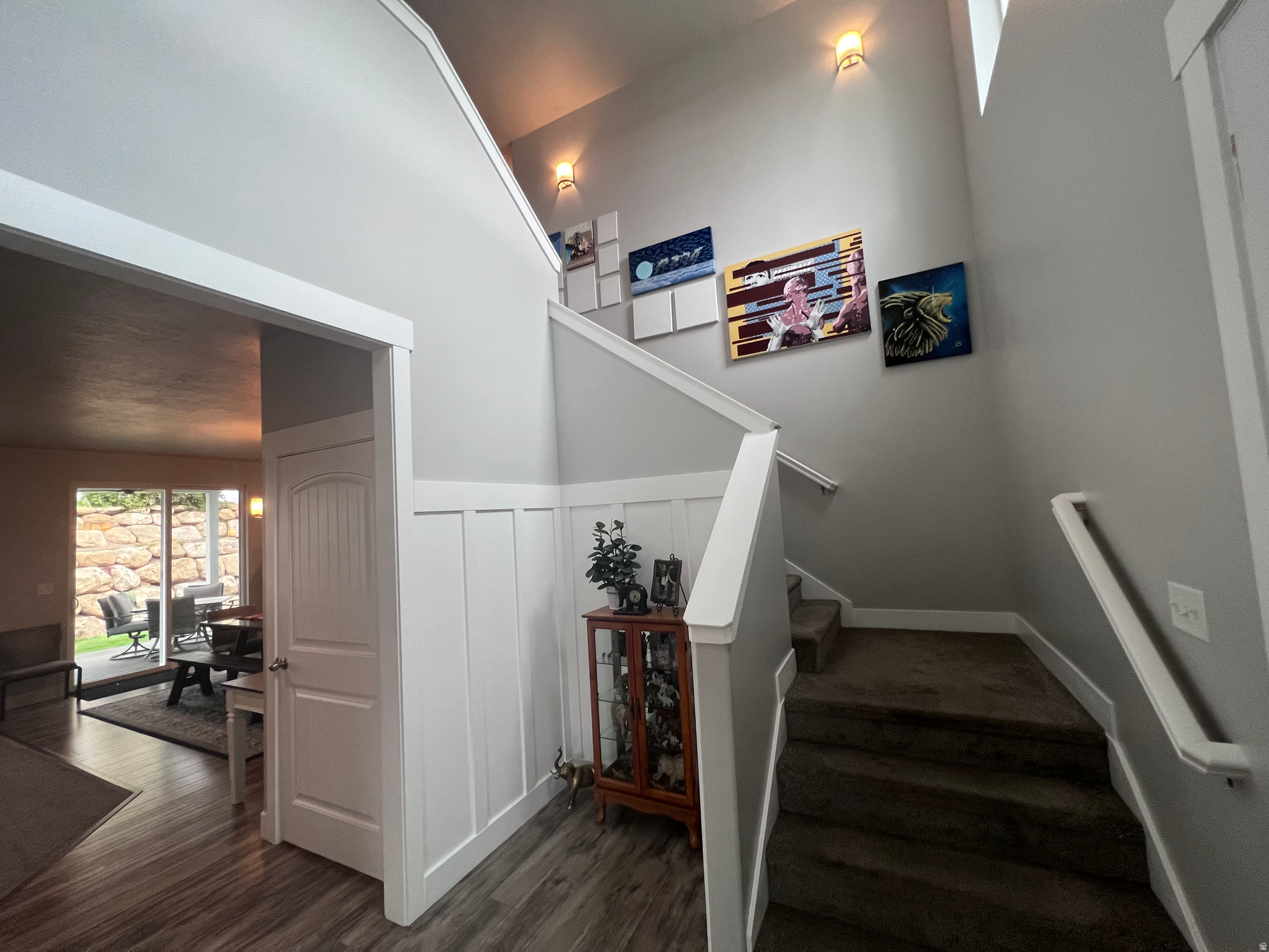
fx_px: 477
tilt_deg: +4.0
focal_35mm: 13
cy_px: 476
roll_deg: +3.6
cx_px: 634
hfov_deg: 106.2
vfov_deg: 89.9
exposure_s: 1/120
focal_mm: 1.57
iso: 200
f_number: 1.8
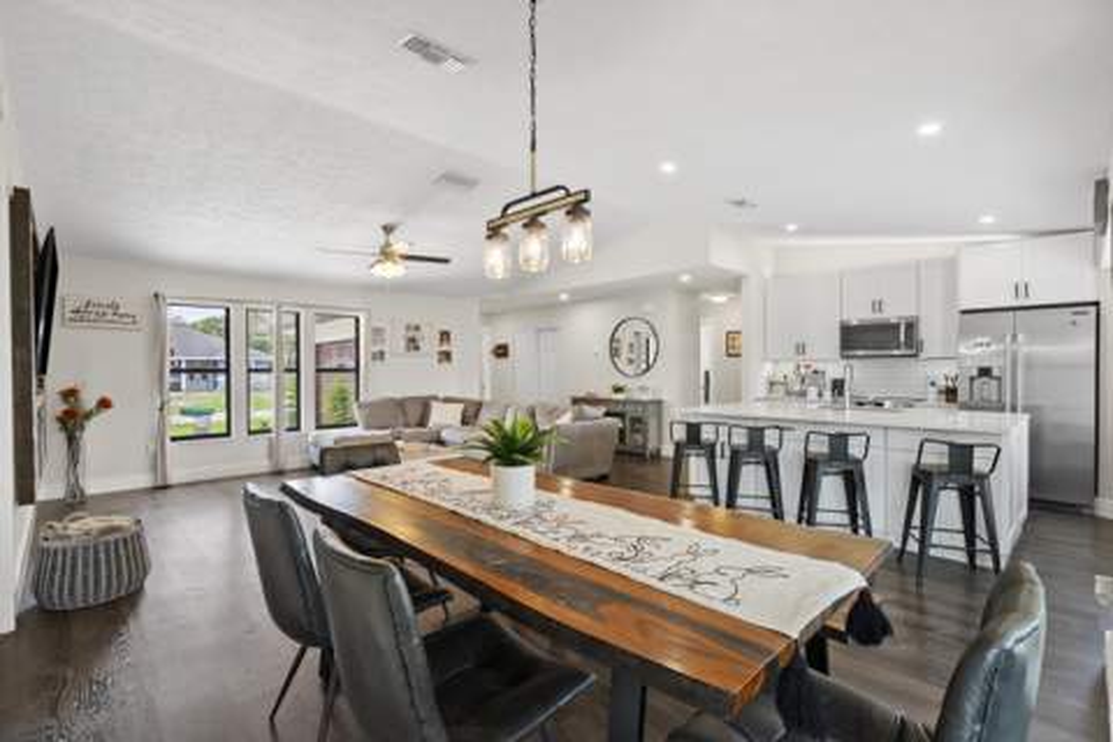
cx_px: 556
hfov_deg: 96.7
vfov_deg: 73.7
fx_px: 495
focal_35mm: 16
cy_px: 371
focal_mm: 16
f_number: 8
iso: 1600
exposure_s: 1/8
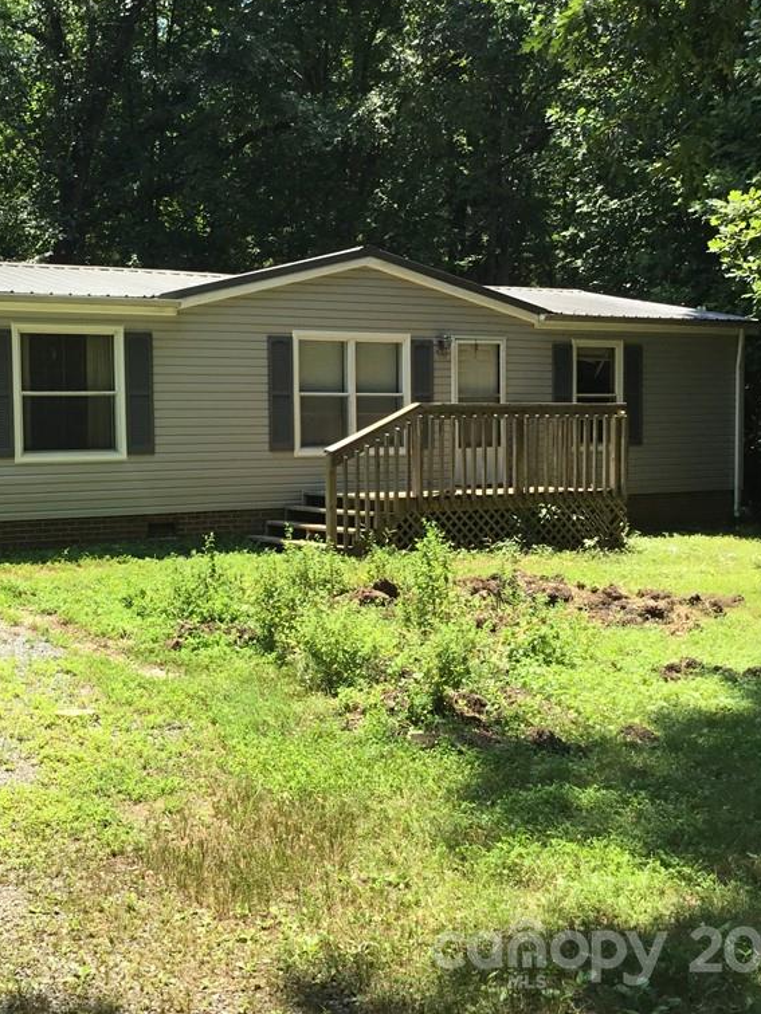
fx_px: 1231
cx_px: 144
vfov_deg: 44.8
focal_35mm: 42
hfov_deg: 33.3
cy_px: 500
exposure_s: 1/512
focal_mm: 3.3
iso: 25
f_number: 2.4
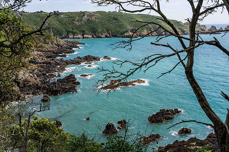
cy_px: 75
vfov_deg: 37.9
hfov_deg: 54.4
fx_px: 223
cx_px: 112
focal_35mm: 35
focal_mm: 34
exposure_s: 1/250
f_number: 8
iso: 100
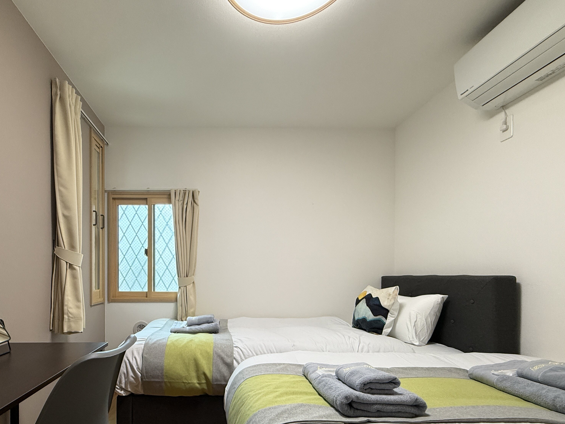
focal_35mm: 19
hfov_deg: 83.5
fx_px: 310
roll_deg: +0.1
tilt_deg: -0.3
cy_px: 278
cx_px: 223
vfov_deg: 67.0
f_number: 2.2
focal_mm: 2.22
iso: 200
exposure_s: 1/100
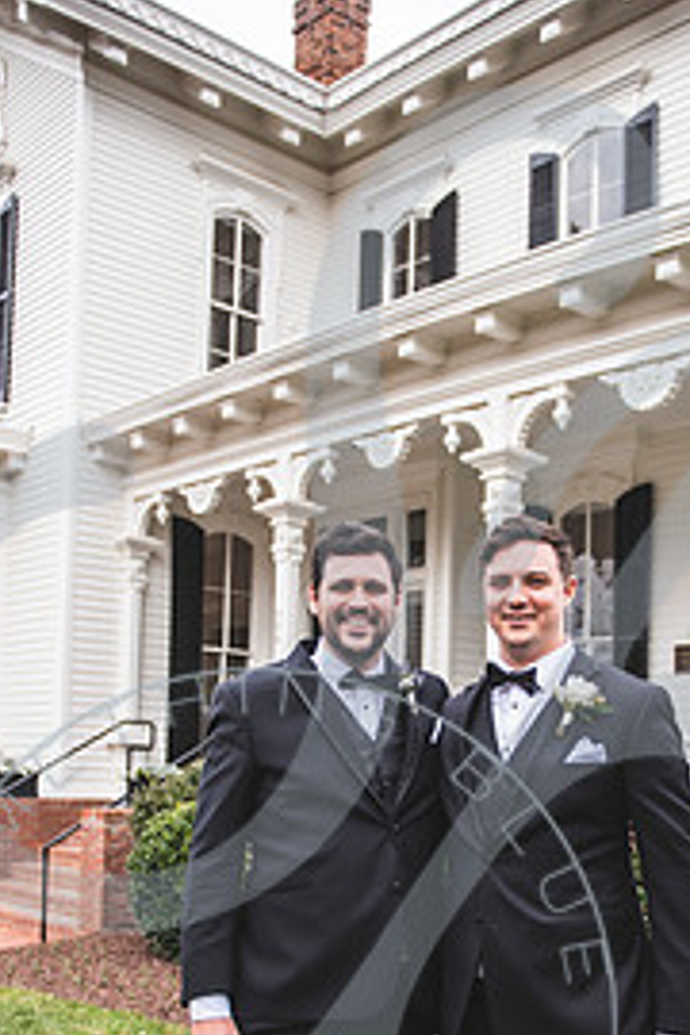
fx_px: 1150
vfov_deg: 47.2
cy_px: 732
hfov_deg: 33.2
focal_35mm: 40
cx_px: 433
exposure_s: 1/400
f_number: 2.8
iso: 100
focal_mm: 24
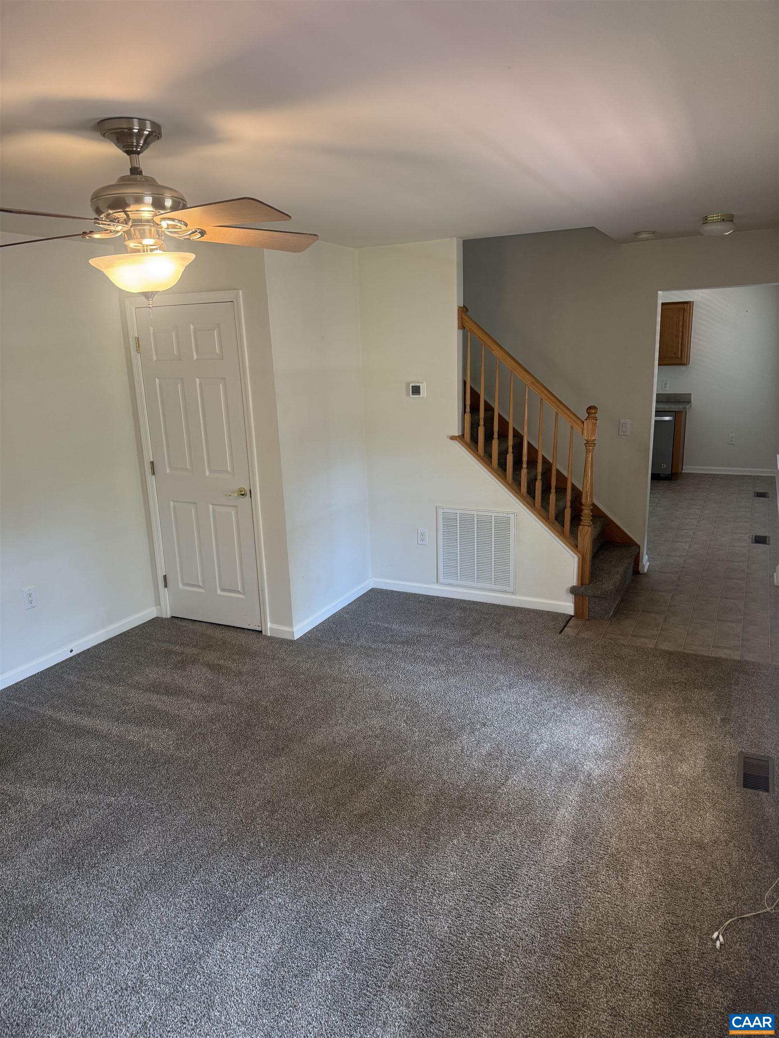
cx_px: 390
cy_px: 519
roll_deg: +2.1
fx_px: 720
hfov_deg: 56.8
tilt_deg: -14.1
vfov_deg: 71.6
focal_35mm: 24
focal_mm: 6.76
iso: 160
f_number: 1.78
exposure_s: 1/120
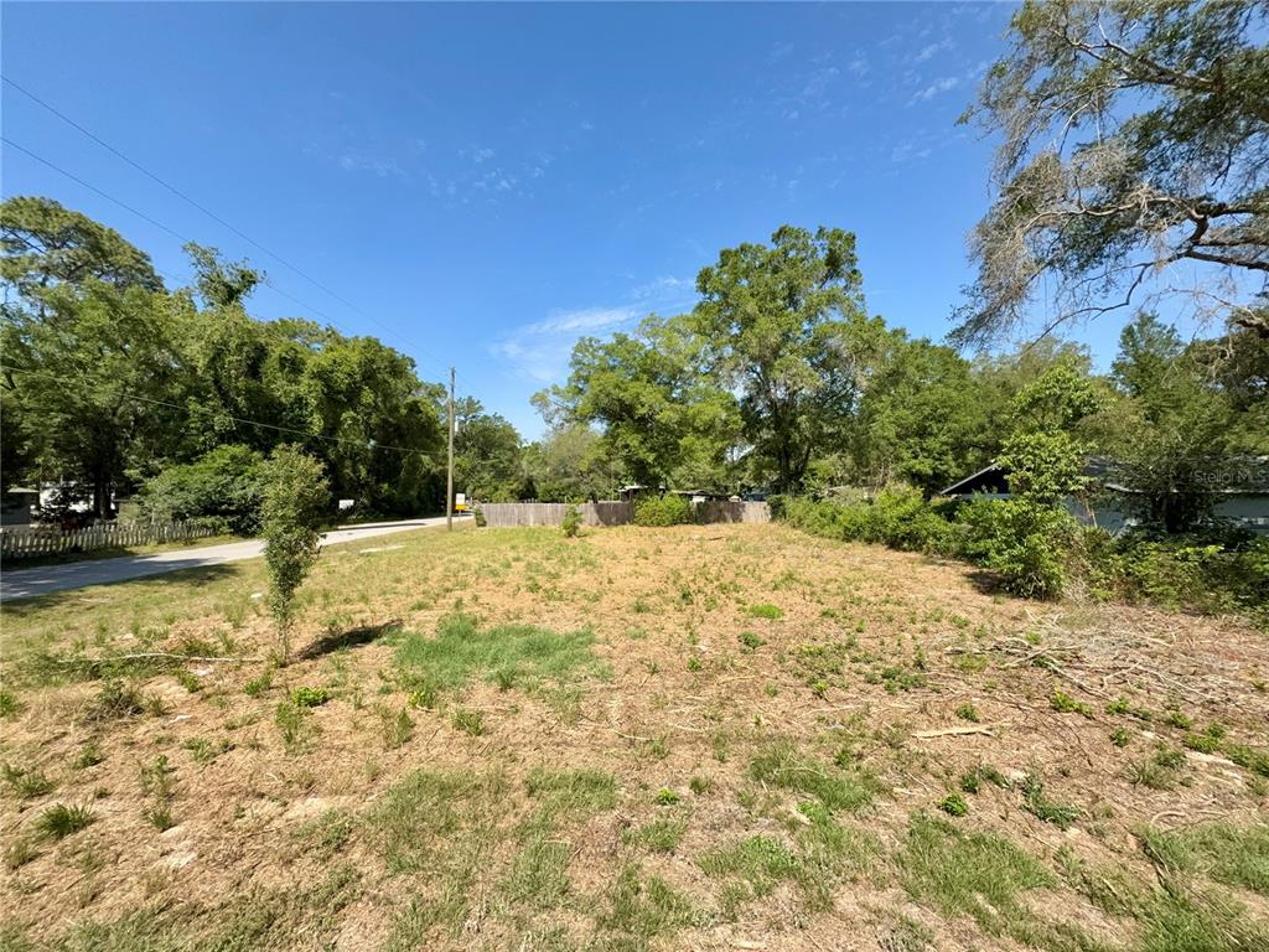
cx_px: 634
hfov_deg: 102.1
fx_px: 513
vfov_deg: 85.7
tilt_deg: +2.7
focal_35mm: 14
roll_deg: -0.4
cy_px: 476
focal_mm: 2.22
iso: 50
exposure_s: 1/1125
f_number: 2.2
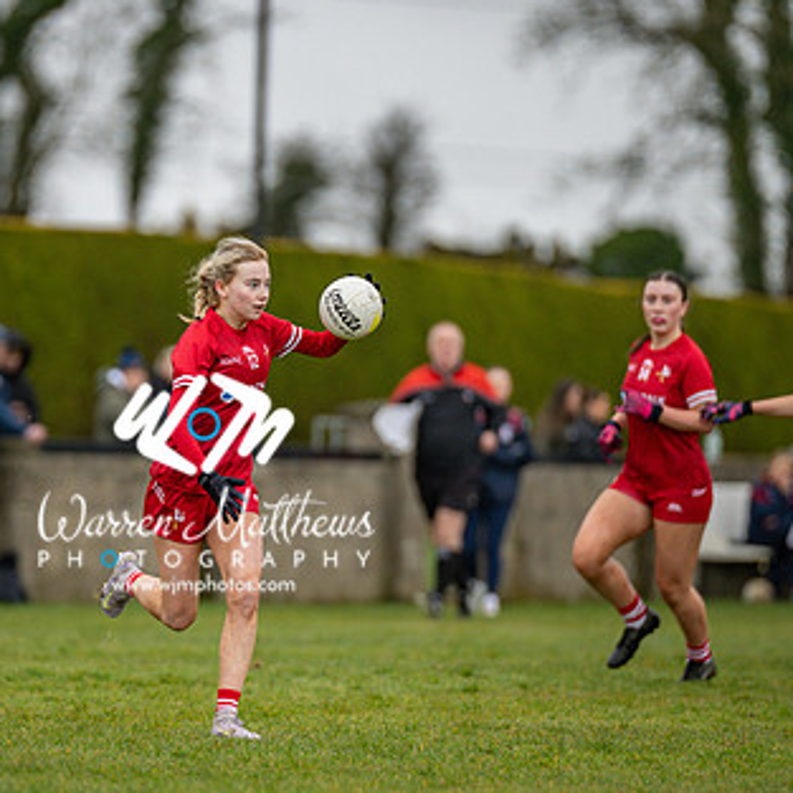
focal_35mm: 473
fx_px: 12259
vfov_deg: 3.7
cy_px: 480
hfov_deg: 3.7
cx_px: 203
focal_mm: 300
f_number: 2.8
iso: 640
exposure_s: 1/1000
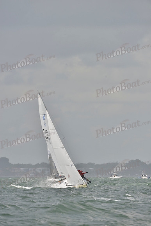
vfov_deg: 5.2
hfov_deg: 3.4
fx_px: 2515
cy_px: 113
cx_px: 76
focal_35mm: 400
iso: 280
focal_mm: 400
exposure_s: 1/1000
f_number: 9
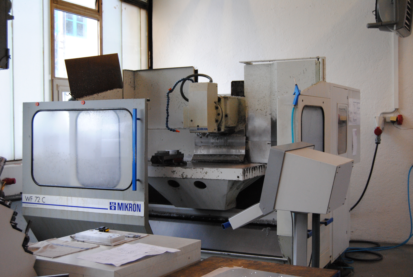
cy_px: 138
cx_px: 206
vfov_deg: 28.2
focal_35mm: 48
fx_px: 551
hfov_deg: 41.1
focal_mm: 32
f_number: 4.5
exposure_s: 1/320
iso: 800
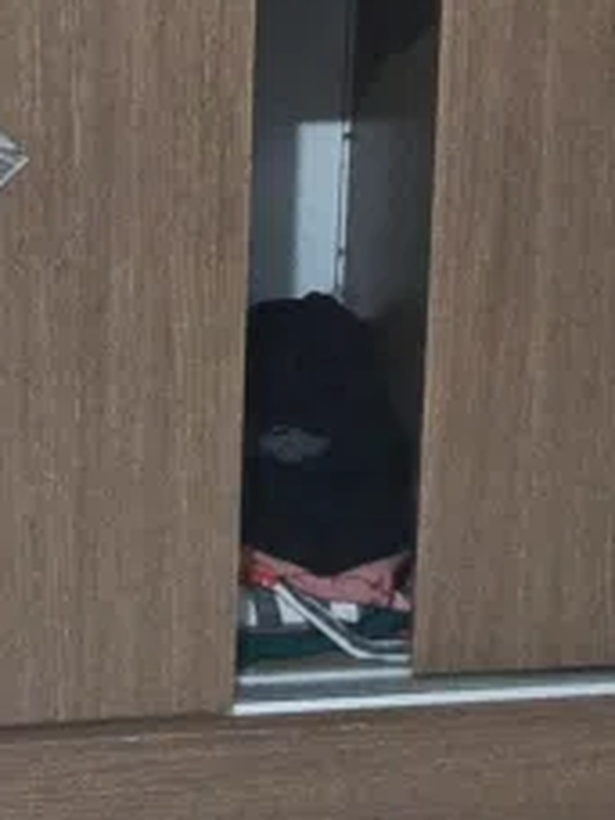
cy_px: -138
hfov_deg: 10.7
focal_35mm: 138
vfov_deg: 13.9
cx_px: 101
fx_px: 3269
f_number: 1.75
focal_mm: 5.25
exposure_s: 1/33.3
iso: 3968
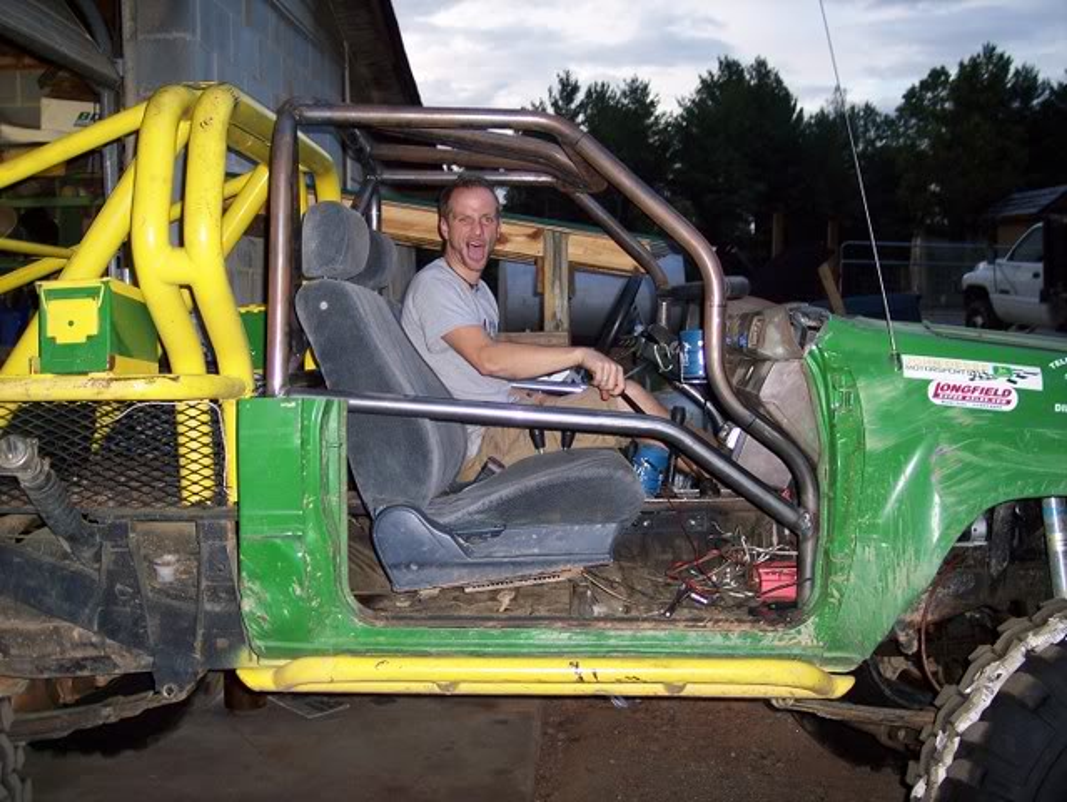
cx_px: 534
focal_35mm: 39
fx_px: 1203
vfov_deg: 36.9
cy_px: 401
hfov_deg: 47.8
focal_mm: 8
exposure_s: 1/60
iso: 100
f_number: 2.8
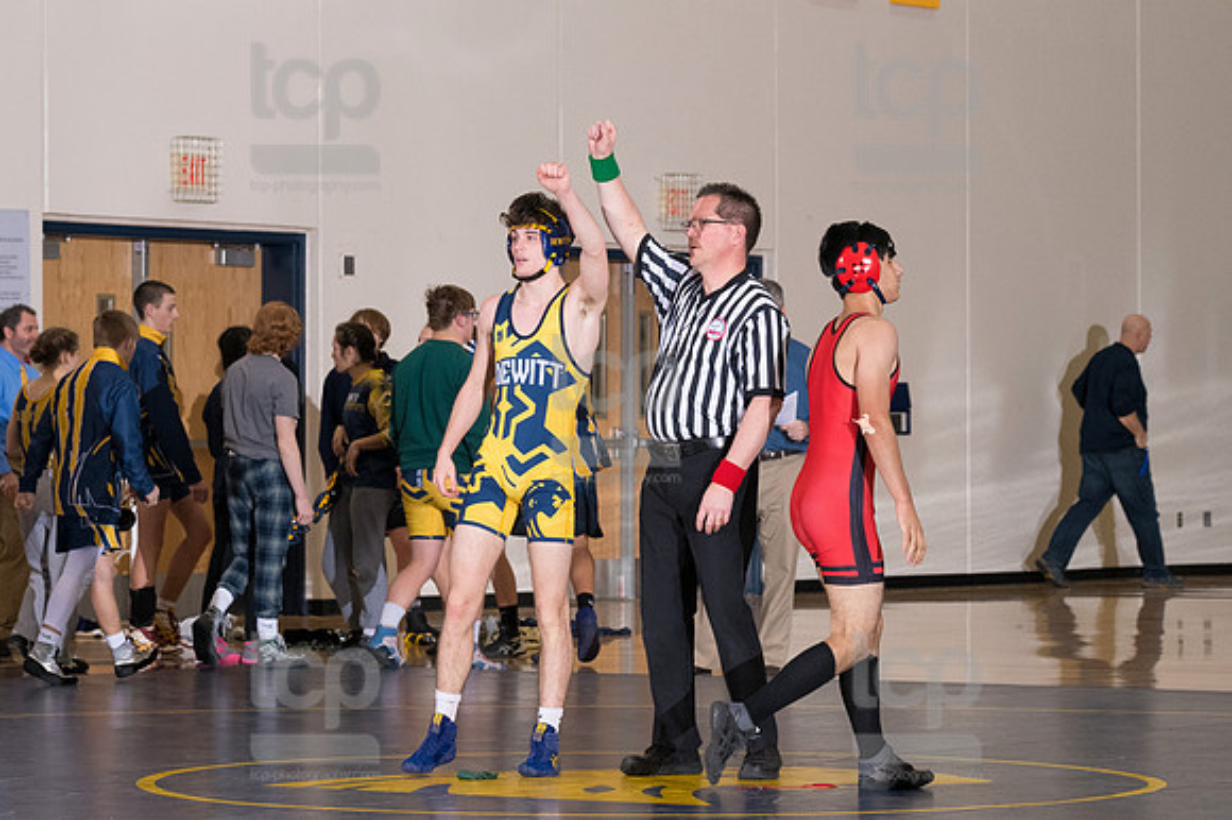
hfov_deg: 13.1
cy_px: 410
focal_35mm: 157
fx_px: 5370
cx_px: 616
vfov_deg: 8.7
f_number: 5.6
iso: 2000
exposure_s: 1/250
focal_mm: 105
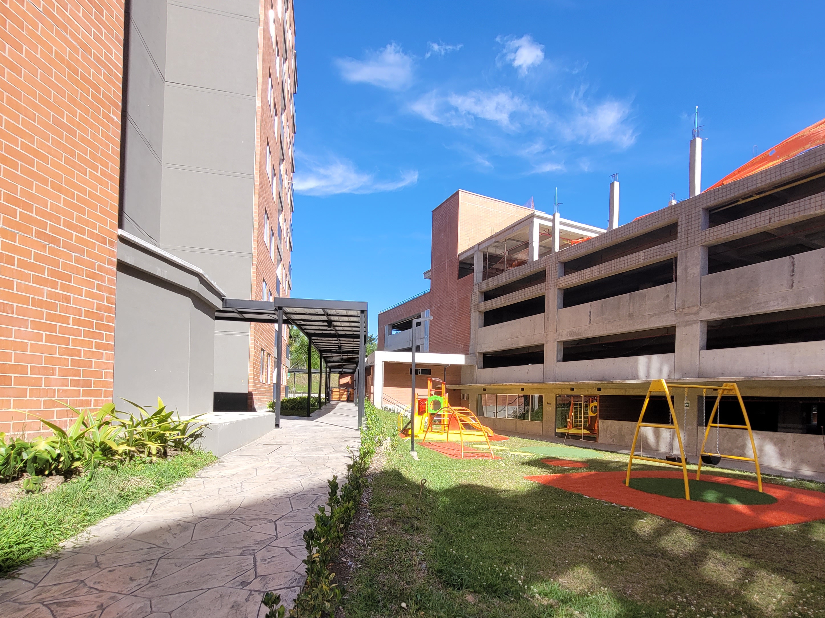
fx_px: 429
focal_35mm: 18
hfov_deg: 87.6
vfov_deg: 70.4
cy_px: 388
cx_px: 438
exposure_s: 1/732
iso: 40
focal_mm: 1.74
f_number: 2.2
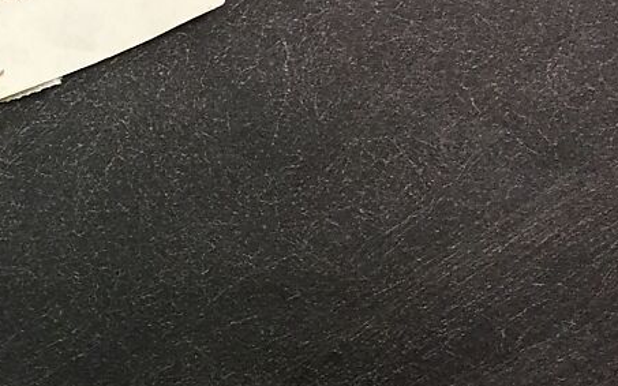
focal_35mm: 87
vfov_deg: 14.9
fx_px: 1465
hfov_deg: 21.8
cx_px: -151
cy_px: 300
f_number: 2.4
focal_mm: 3.3
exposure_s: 1/30
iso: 64
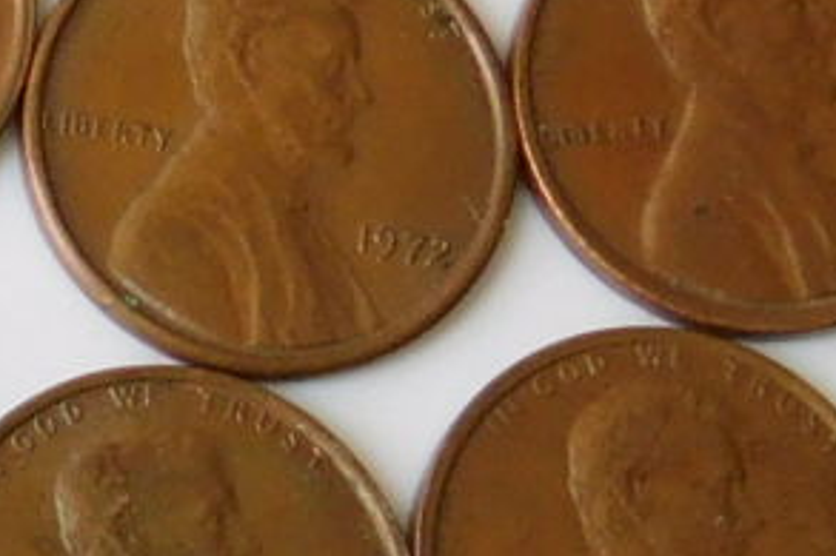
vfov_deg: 13.9
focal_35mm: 96
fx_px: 2228
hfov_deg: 20.8
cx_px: 753
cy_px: -74
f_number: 3.7
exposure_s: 1/30
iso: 180
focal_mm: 8
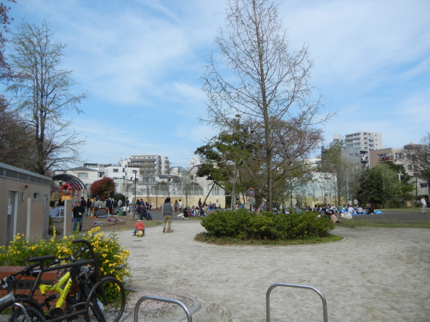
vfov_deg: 46.8
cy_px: 161
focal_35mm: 30
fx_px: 373
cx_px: 215
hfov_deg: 60.0
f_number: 7
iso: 160
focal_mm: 5.4
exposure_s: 1/413
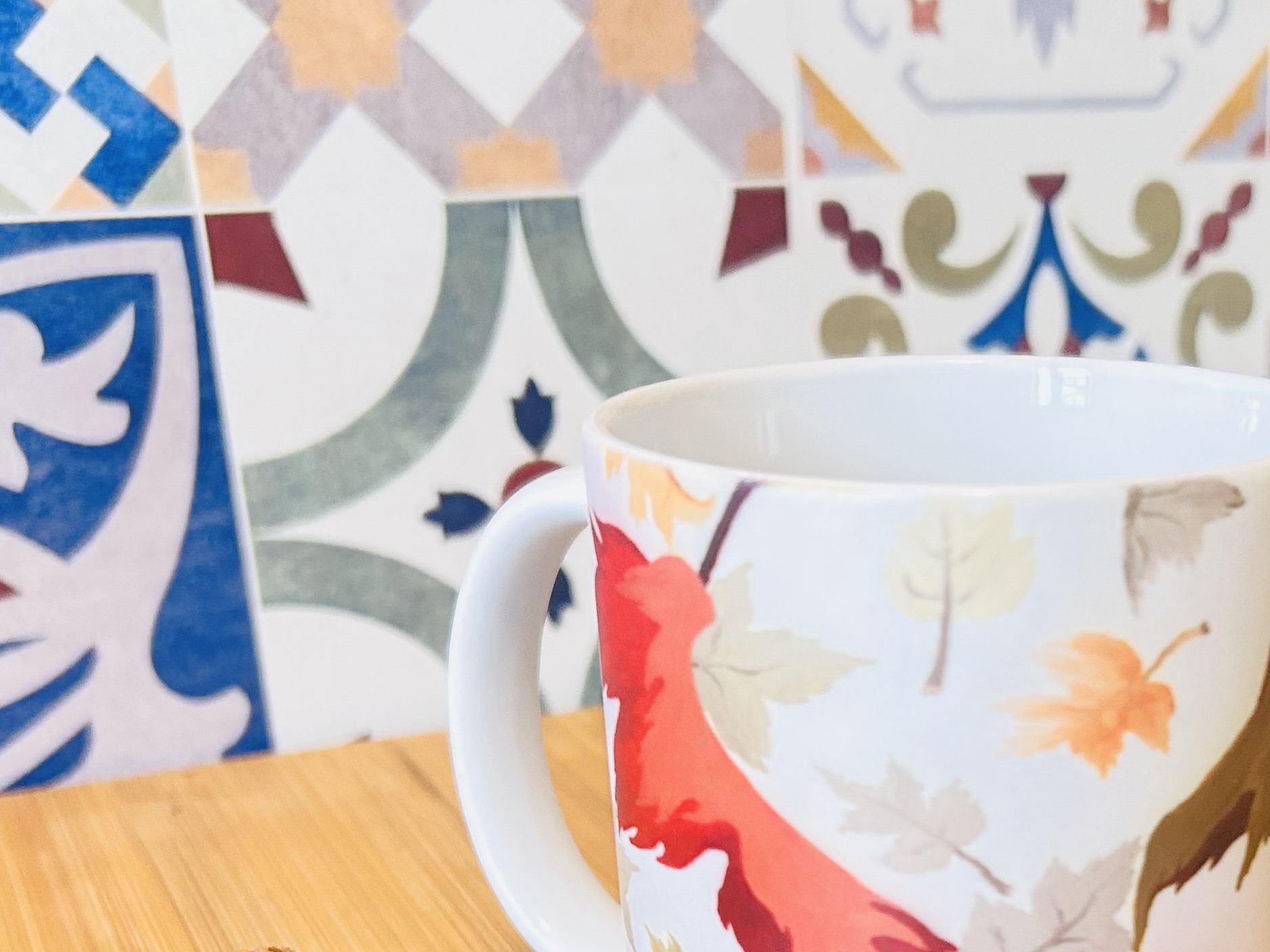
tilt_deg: -24.2
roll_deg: +0.6
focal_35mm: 56
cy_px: 954
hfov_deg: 33.6
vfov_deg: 24.9
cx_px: 955
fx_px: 2055
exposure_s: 1/60
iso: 200
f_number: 1.5
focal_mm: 5.7
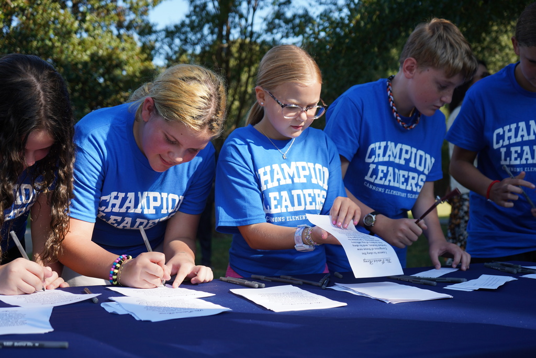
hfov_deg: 46.4
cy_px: 179
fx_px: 625
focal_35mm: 42
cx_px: 268
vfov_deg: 31.9
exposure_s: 1/200
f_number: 5
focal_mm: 42
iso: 100
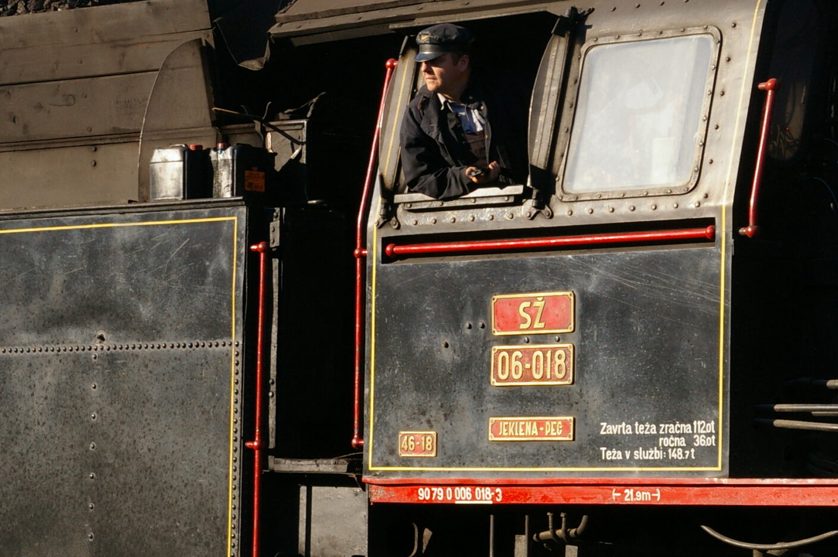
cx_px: 257
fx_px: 4325
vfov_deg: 7.4
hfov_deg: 11.1
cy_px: 279
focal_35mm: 186
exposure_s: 1/180
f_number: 13
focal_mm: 68
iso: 400
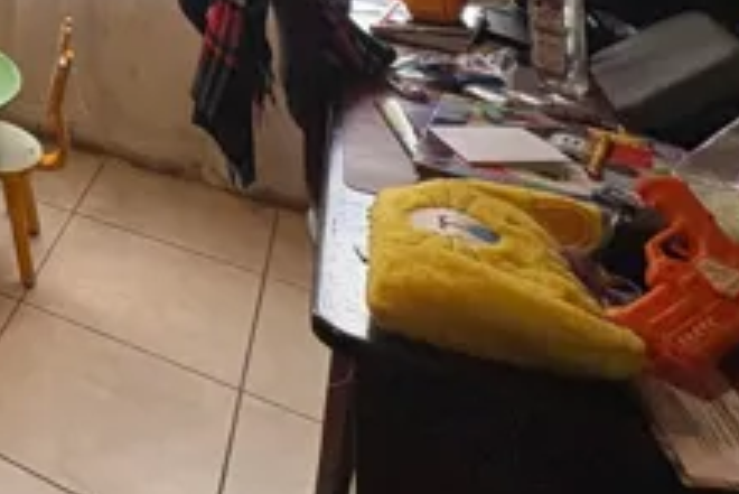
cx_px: -294
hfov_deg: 31.3
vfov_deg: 23.9
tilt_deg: +0.2
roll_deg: +1.3
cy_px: -282
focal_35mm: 42
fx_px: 863
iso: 200
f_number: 2.2
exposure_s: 1/120
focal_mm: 2.22
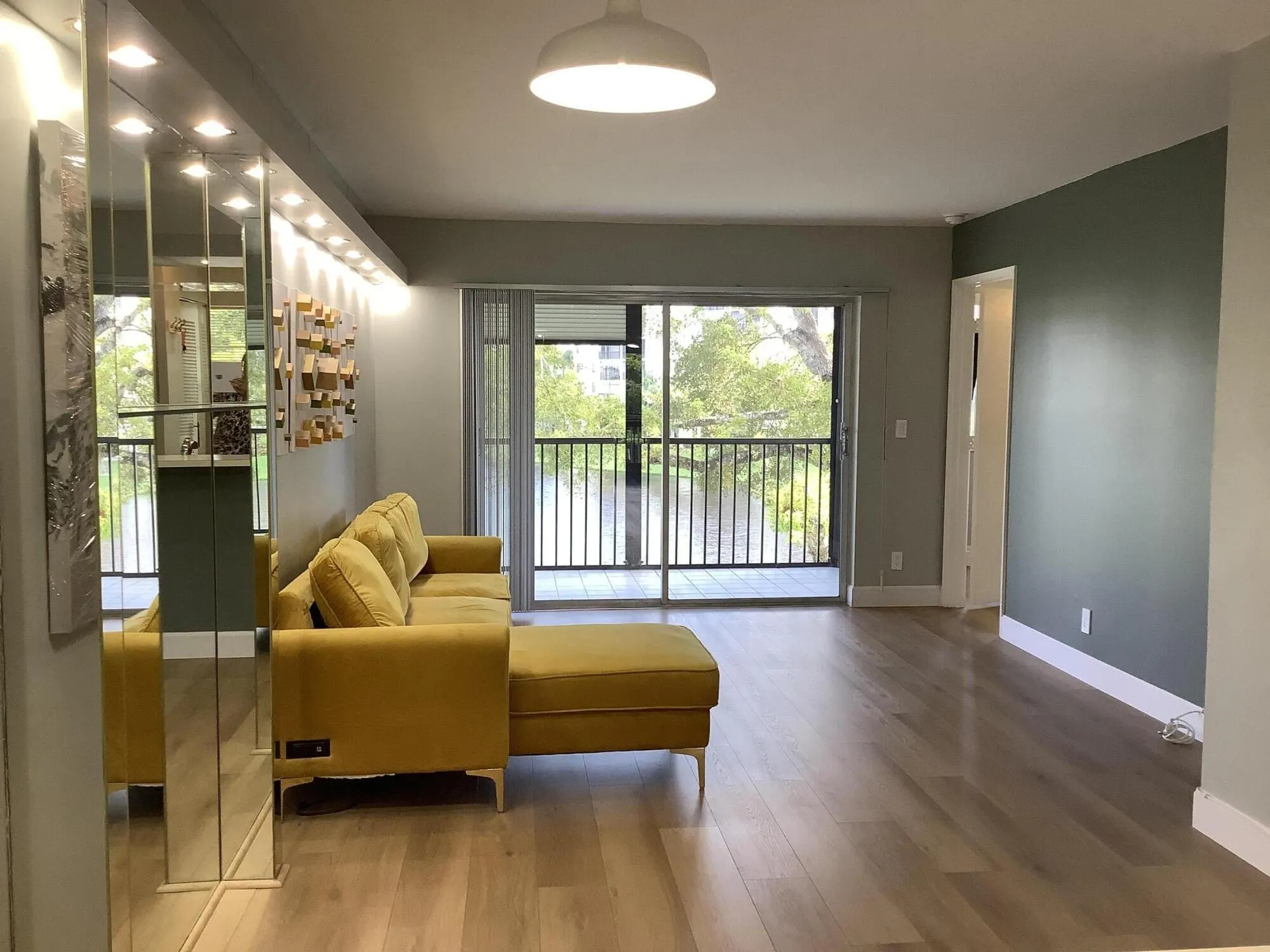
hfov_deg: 58.4
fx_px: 1137
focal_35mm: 31
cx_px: 635
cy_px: 476
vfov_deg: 45.4
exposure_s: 1/60
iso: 64
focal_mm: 3.3
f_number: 2.4
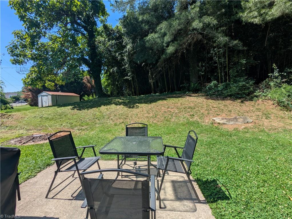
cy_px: 110
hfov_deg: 94.4
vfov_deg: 78.2
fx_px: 135
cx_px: 146
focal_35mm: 16
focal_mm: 2.35
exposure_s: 1/1241
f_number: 2.2
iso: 40
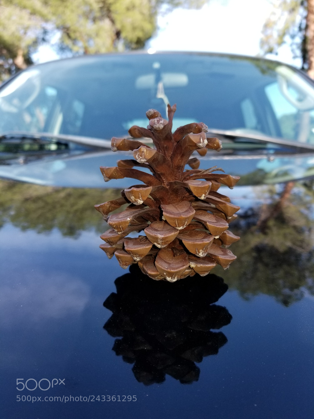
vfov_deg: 67.3
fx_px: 314
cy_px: 210
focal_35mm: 26
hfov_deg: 53.1
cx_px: 157
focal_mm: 4.25
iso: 50
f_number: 1.7
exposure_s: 1/427
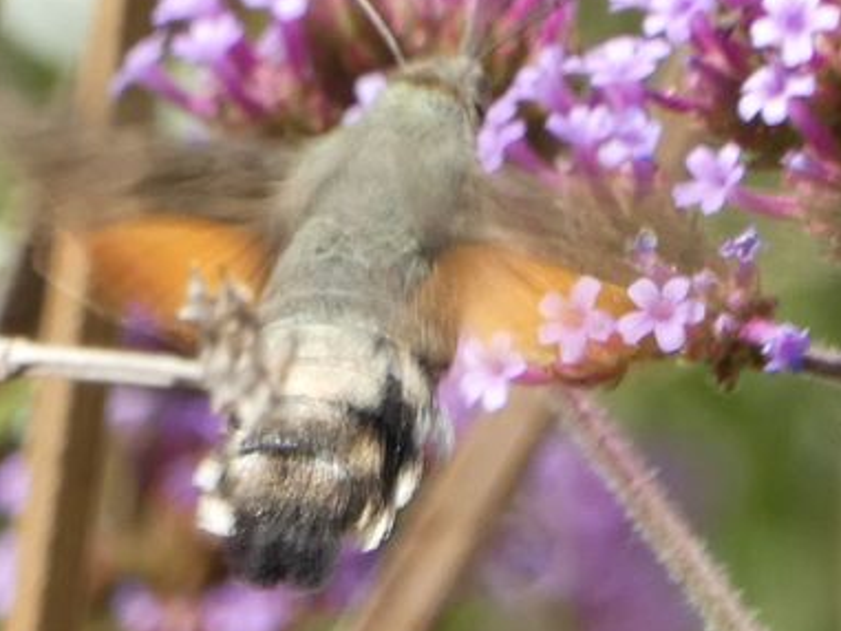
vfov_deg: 2.0
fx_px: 18422
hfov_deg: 2.6
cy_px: 302
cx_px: 621
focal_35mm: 758
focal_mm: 60.8
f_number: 5.6
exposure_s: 1/100
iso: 80
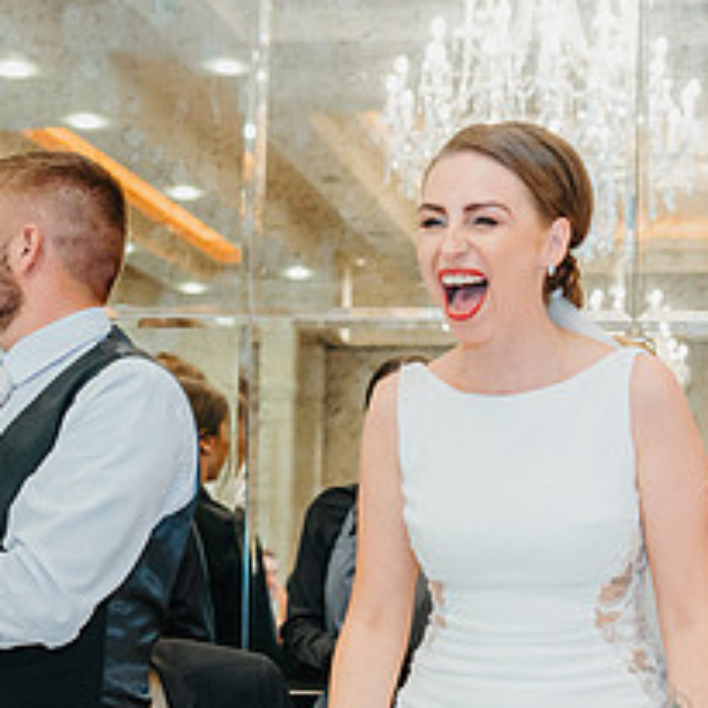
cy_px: 572
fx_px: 1944
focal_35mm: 84
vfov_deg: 20.4
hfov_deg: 19.8
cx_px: 777
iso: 1600
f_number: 2.8
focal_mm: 35
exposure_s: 1/125
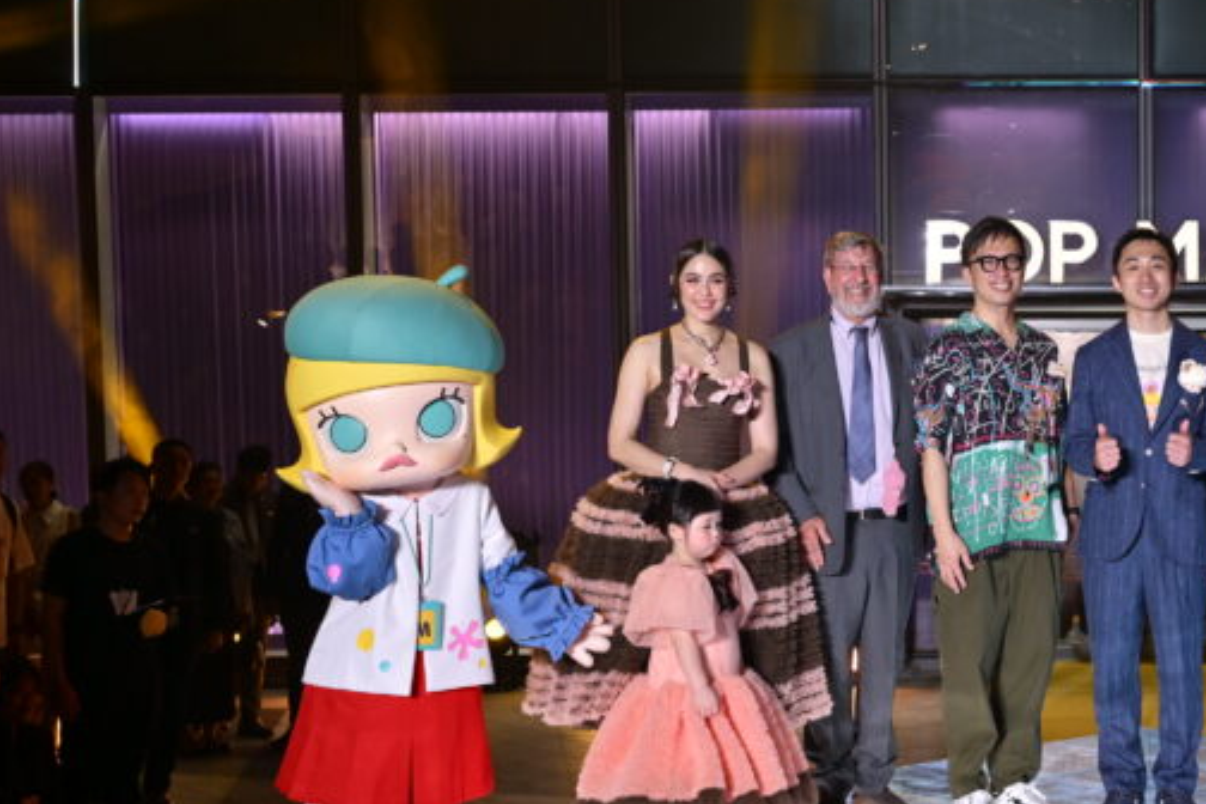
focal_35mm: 62
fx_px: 2077
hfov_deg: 30.7
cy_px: 207
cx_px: 1122
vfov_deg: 21.7
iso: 250
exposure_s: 1/160
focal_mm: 30.5
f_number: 4
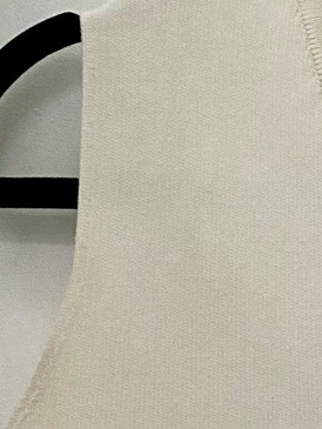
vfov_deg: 15.6
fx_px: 1413
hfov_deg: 12.2
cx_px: 517
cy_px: 682
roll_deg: +0.1
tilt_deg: +5.7
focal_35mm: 114
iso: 400
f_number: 1.8
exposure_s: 1/60
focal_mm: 4.25
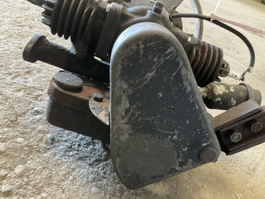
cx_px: 132
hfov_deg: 61.7
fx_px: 222
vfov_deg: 48.2
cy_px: 100
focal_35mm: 29
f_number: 1.8
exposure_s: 1/30
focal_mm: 3
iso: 250
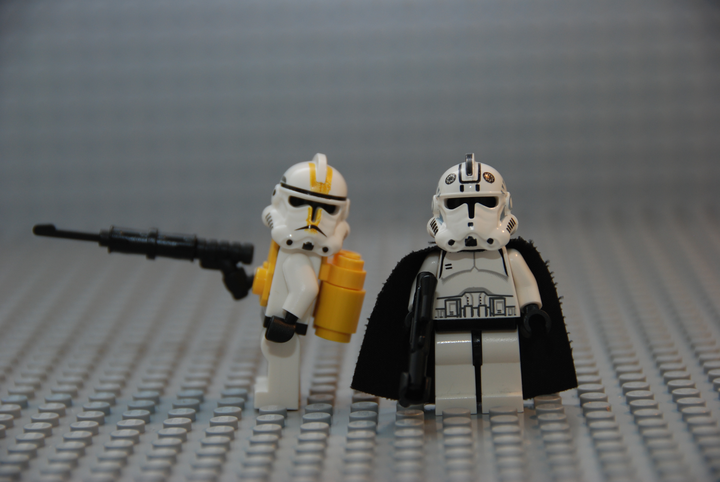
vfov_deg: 9.7
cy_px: 241
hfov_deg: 14.4
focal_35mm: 142
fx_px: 2853
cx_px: 360
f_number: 5.3
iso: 200
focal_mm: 95
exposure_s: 1/60
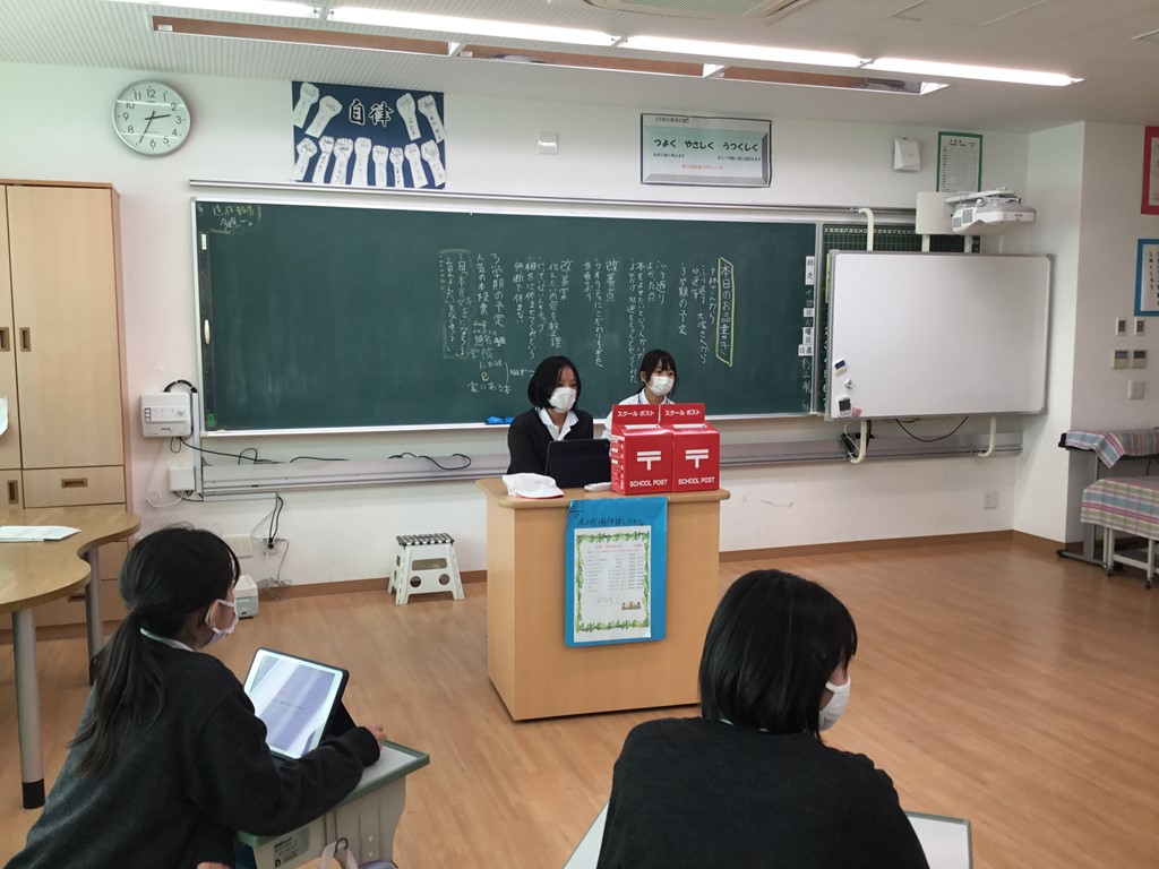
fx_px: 1038
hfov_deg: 58.4
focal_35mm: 31
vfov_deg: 45.4
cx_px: 580
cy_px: 434
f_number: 2.4
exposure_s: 1/60
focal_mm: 3.3
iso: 32
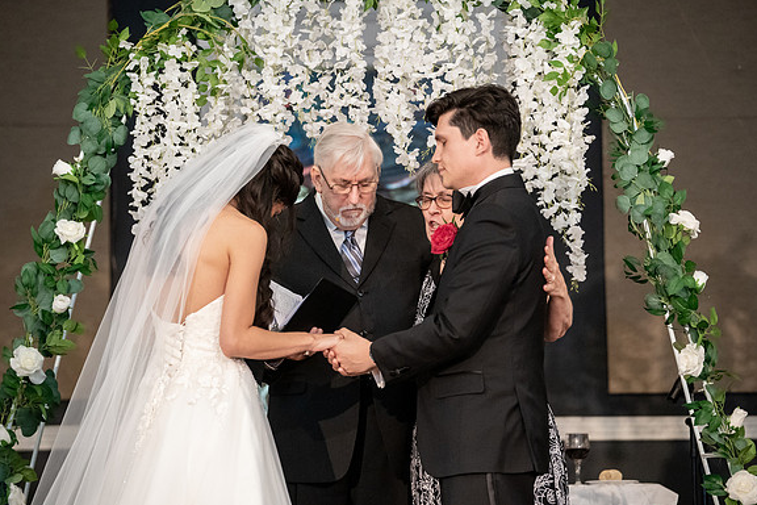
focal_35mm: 138
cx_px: 378
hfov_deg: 14.9
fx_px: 2902
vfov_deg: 9.9
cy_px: 253
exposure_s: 1/200
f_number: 4
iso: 8000
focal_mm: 137
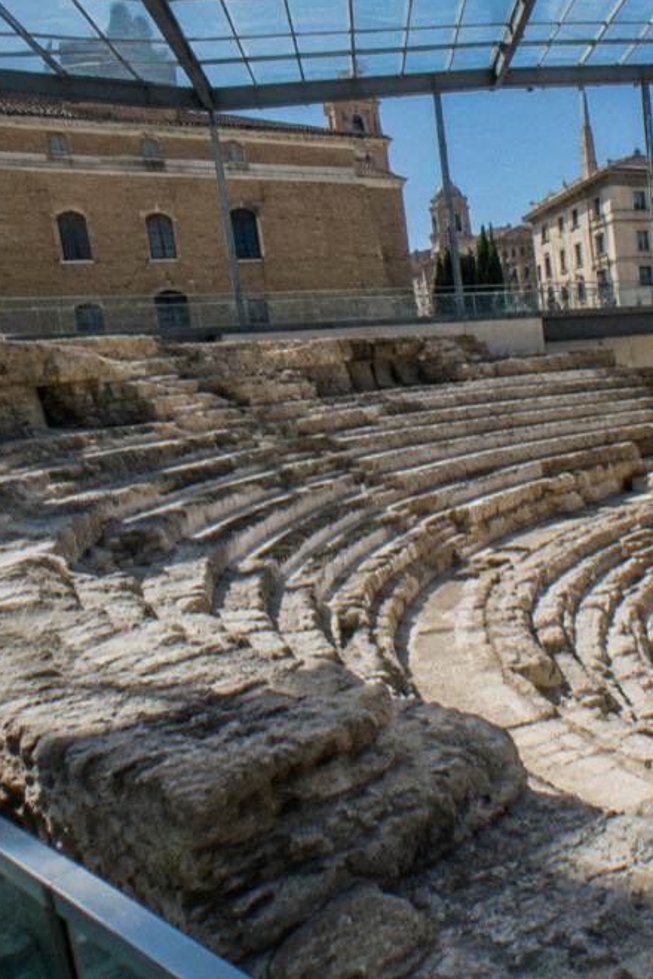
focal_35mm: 53
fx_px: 1442
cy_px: 490
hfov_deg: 24.5
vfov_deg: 37.5
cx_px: 626
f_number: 7.1
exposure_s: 1/500
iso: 400
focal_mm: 35
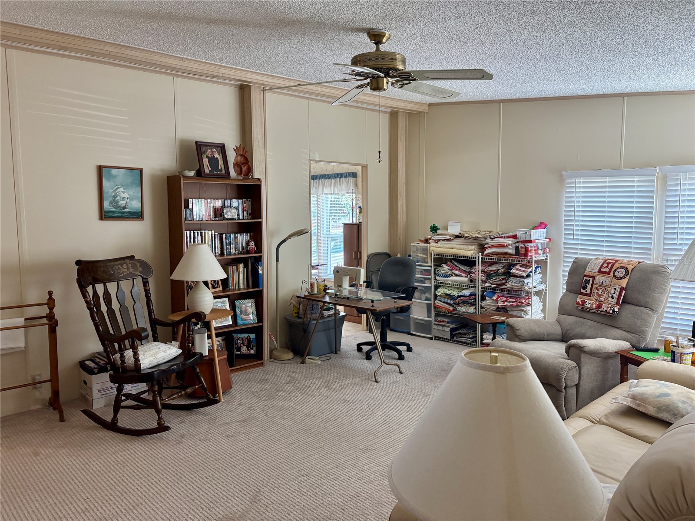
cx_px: 348
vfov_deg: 53.1
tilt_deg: -4.0
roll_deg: +0.3
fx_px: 522
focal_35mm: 26
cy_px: 260
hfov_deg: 67.3
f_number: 1.6
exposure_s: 1/120
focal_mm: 5.96
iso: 200
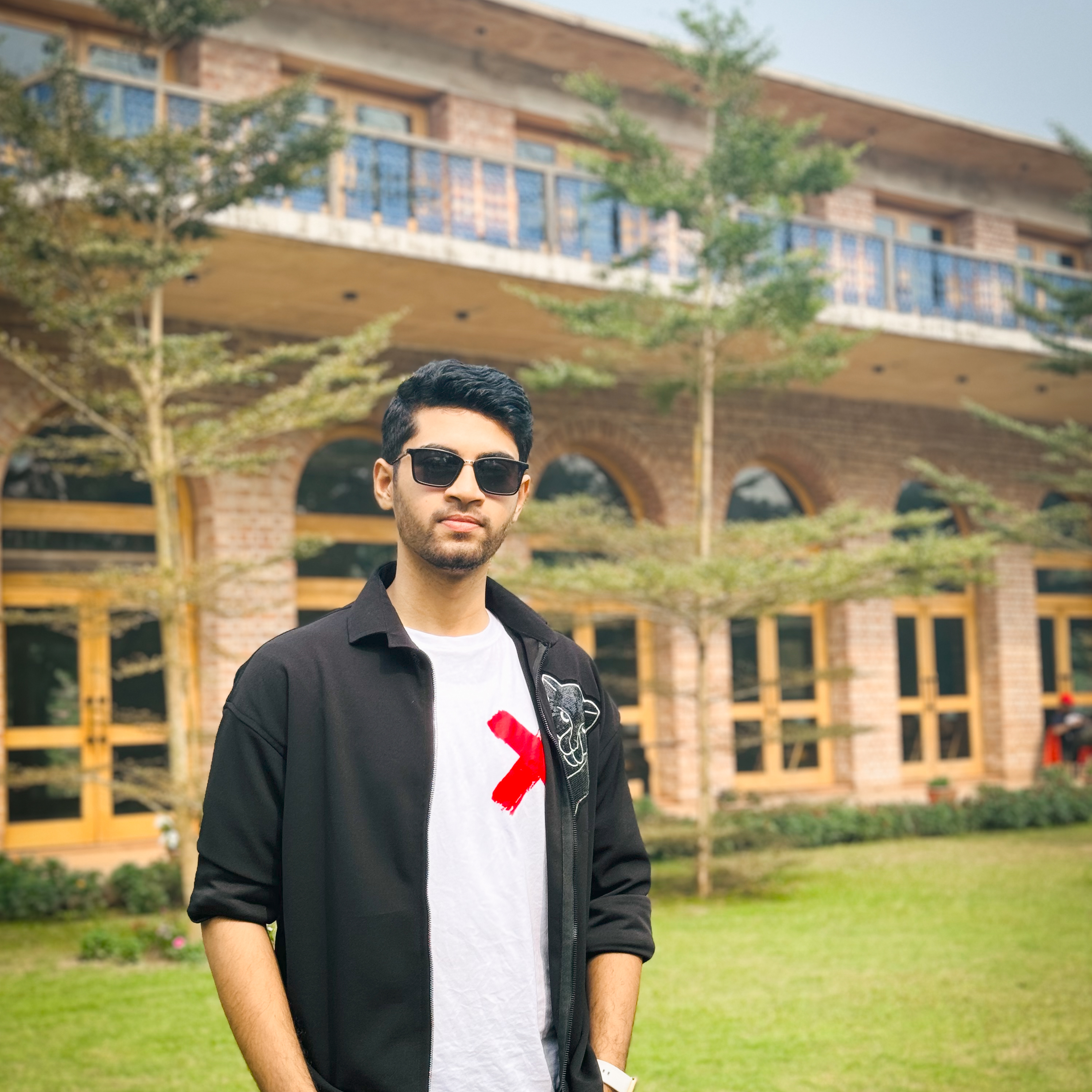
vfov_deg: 30.0
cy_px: 573
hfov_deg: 30.0
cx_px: 545
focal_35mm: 57
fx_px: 2034
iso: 64
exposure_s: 1/1500
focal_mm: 6.86
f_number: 1.8
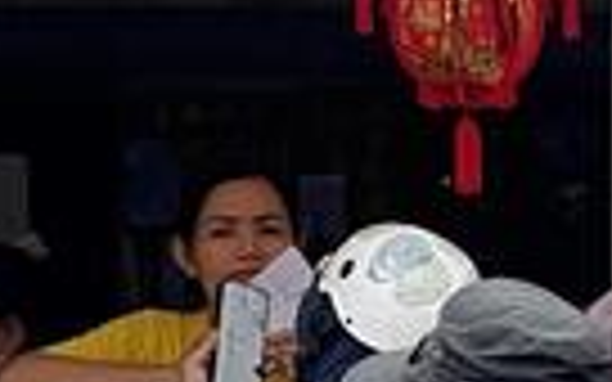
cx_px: 756
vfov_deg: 3.3
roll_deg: +0.0
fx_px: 6672
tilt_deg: +1.3
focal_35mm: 400
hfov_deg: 5.2
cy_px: 229
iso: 20
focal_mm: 7.5
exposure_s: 1/431
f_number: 2.2
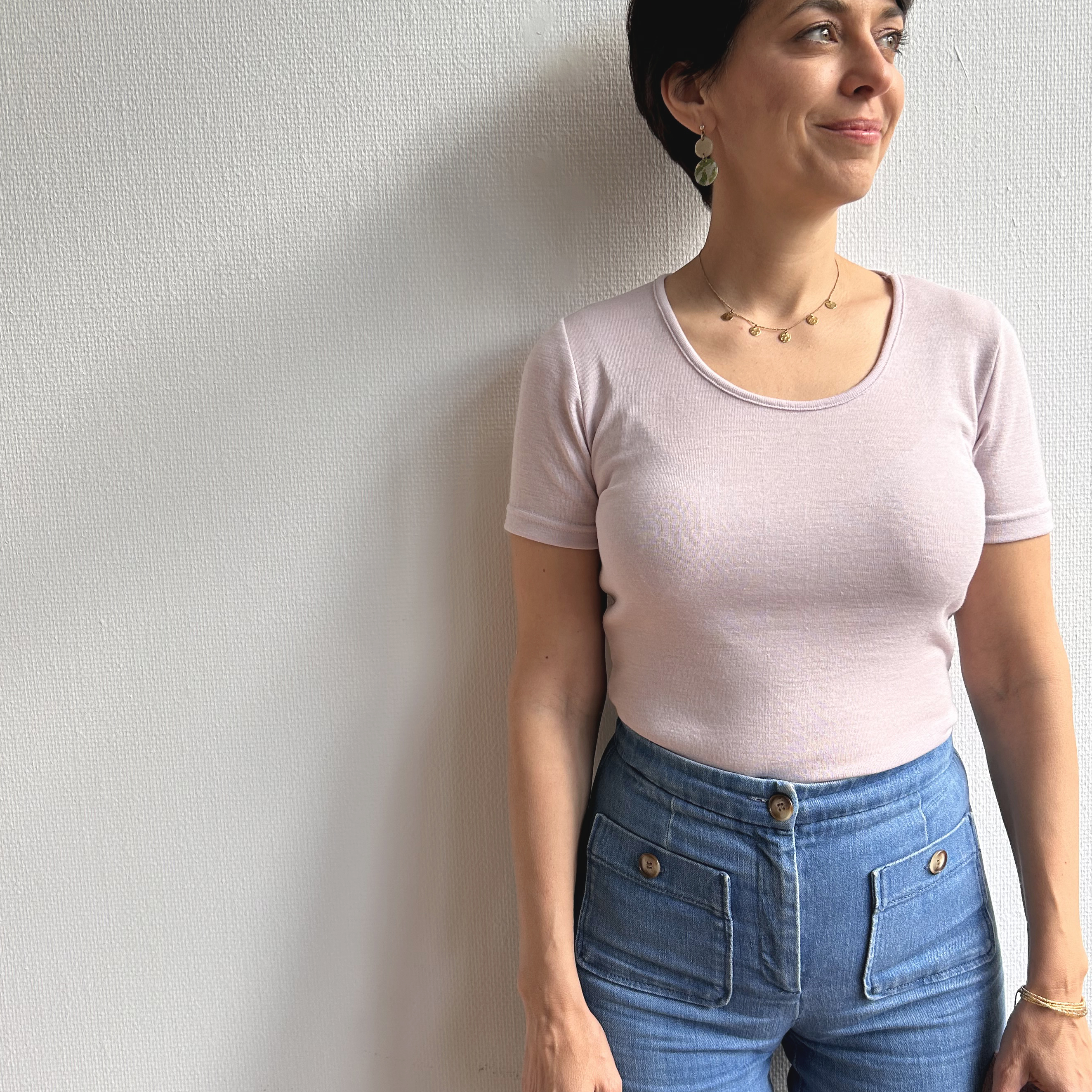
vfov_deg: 47.2
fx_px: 1249
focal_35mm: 35
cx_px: 568
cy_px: 543
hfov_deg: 47.2
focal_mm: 5.7
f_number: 1.5
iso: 50
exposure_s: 1/380
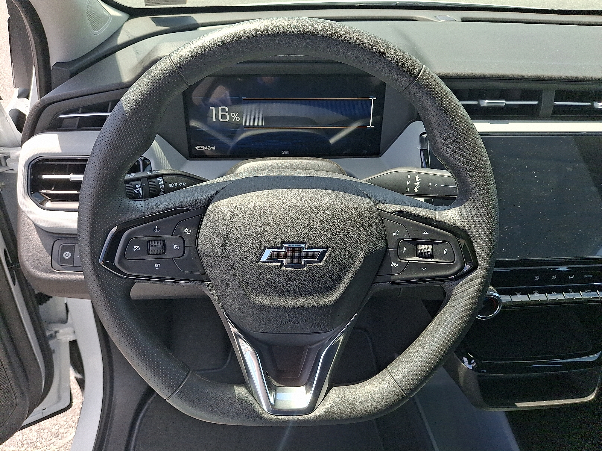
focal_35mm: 25
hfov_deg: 69.4
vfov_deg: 54.9
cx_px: 301
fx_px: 435
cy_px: 226
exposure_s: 1/455
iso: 30
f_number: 1.8
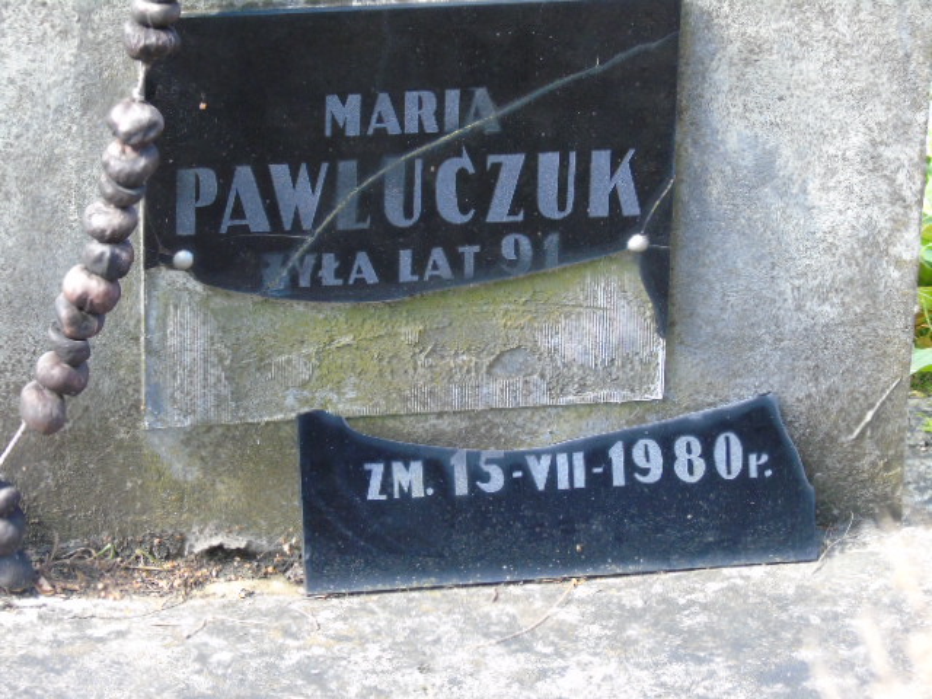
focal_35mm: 186
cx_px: 466
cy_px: 350
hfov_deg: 10.6
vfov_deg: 8.0
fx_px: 5008
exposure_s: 1/60
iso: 500
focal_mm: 33
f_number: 5
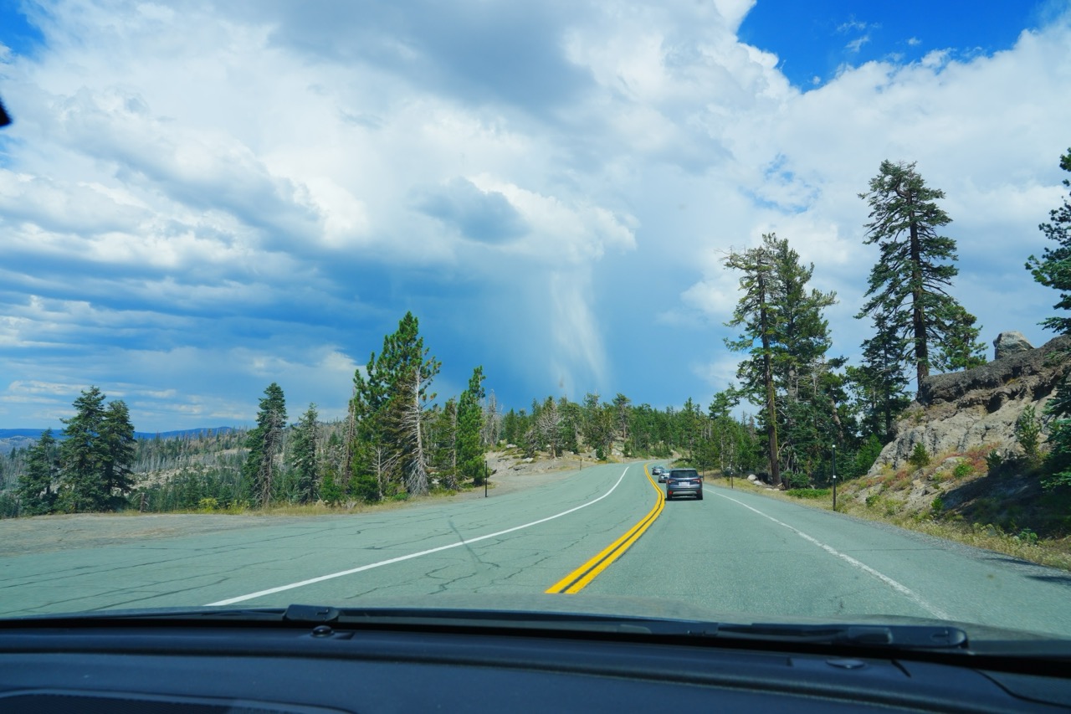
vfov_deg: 53.1
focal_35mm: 24
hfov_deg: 73.8
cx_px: 536
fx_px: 714
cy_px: 357
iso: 250
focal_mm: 24
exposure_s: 1/500
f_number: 11
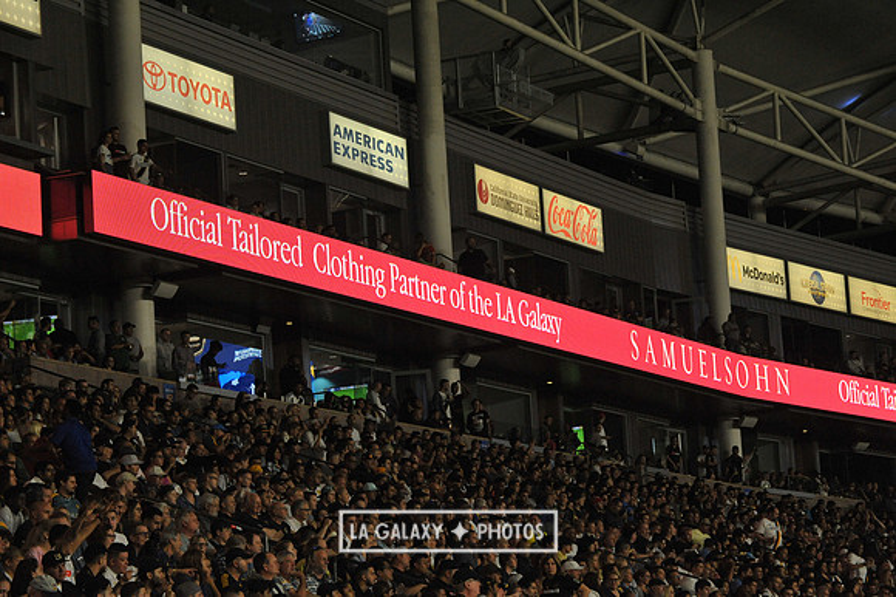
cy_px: 298
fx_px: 2985
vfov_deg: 11.4
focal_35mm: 120
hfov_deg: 17.1
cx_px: 448
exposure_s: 1/320
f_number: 9
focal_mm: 120
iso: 3200
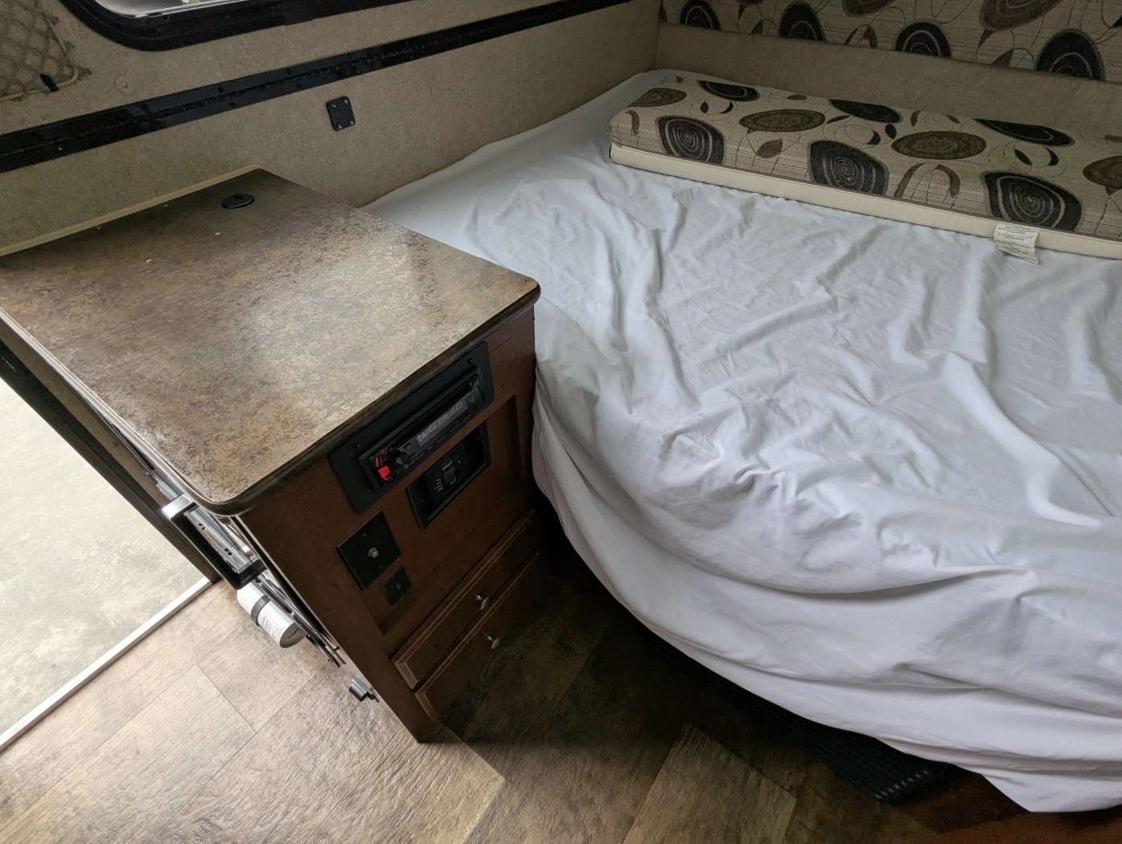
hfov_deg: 94.4
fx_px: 519
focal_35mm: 16
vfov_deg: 78.2
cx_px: 561
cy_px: 422
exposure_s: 1/190
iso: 91
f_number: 2.2
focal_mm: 2.35
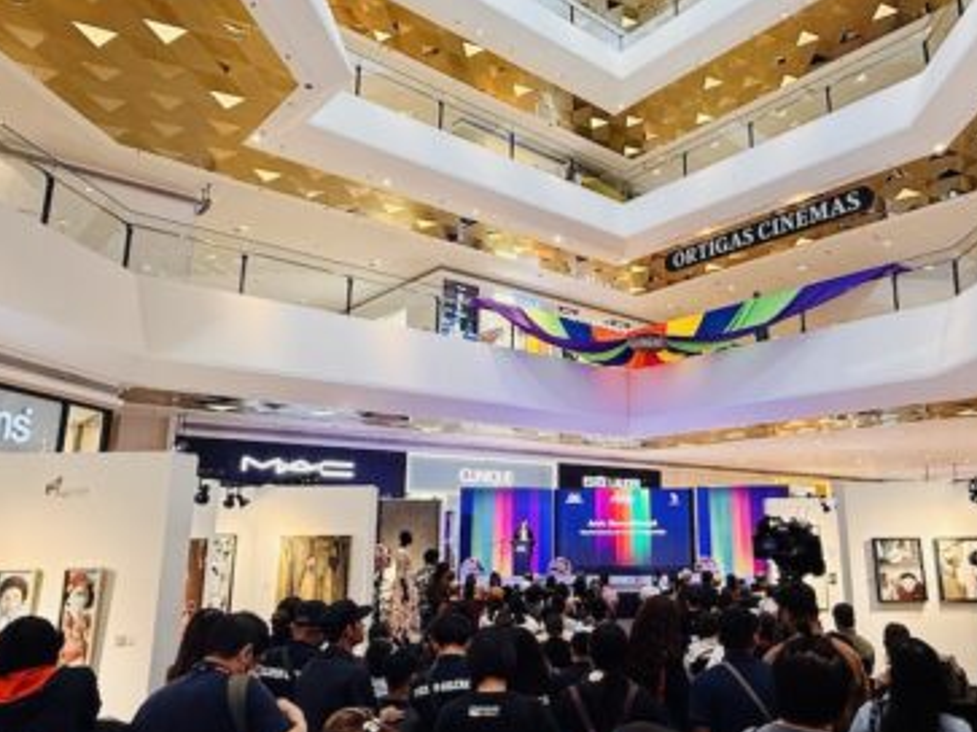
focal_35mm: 27
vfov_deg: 51.3
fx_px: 762
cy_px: 359
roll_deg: +0.4
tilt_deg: +12.4
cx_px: 576
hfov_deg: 64.9
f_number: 2.2
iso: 125
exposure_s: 1/120
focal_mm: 2.22
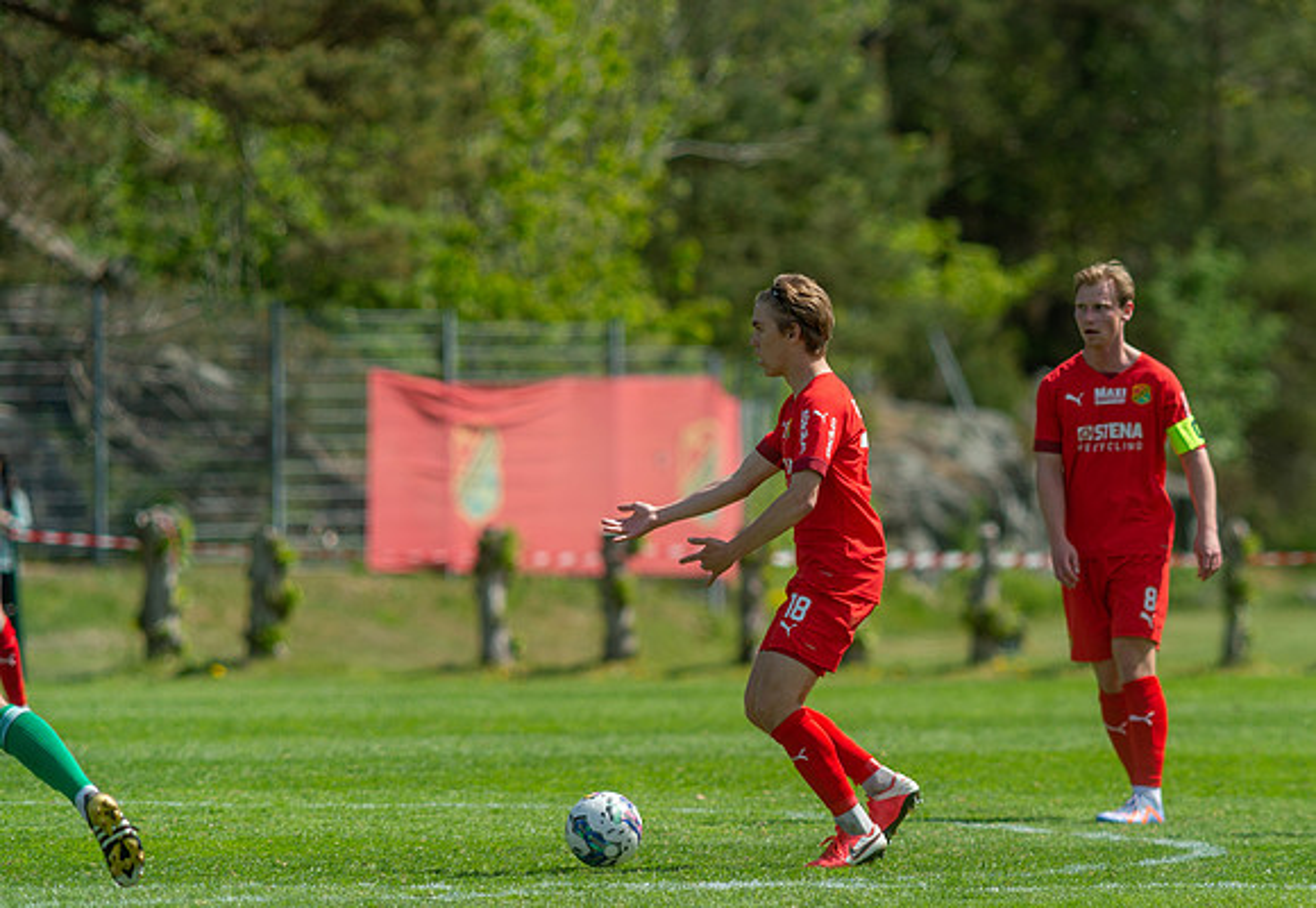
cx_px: 797
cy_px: 531
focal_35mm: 503
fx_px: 18598
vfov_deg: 2.8
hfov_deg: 4.1
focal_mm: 420
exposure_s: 1/1250
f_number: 4
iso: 200
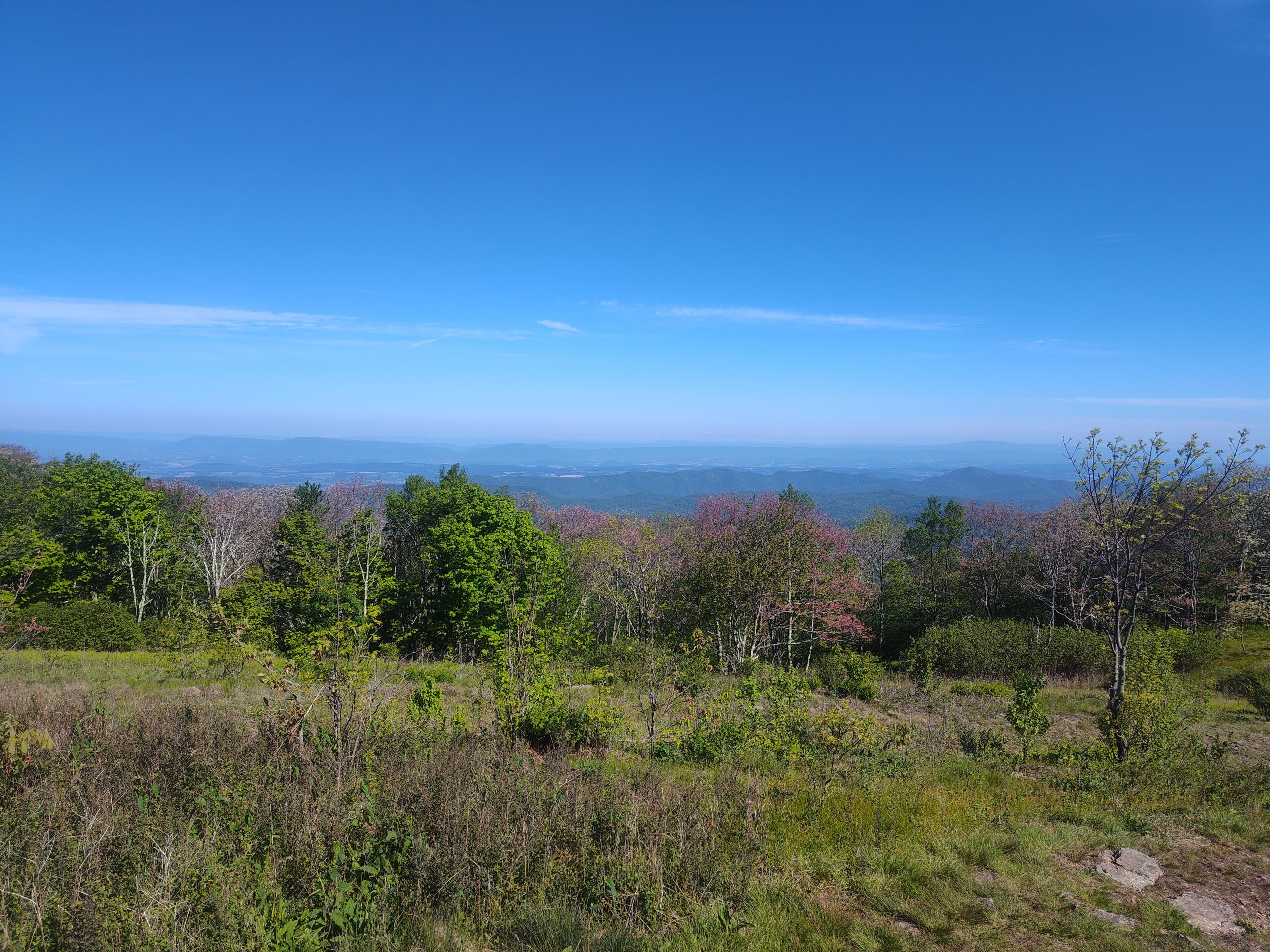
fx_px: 844
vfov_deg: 58.9
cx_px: 635
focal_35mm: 23
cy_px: 476
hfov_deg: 73.9
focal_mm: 5.56
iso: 100
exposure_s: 1/1486
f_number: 1.8
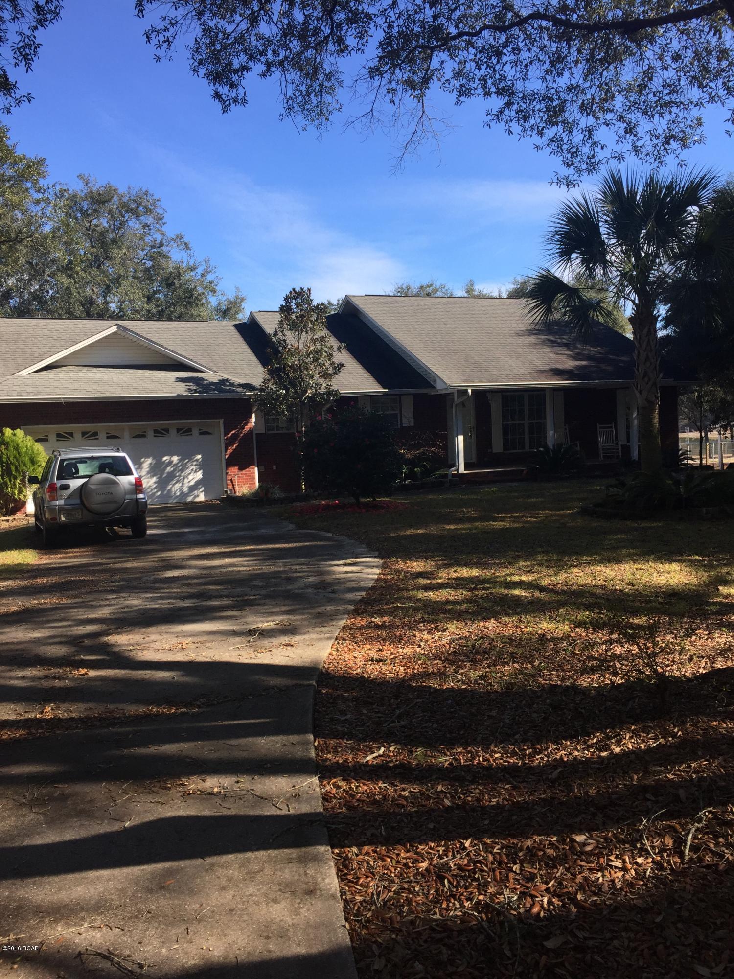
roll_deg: +3.2
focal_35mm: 29
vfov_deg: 61.7
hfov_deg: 48.2
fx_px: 820
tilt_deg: -3.4
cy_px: 490
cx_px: 367
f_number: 2.2
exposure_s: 1/860
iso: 32
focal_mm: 4.15
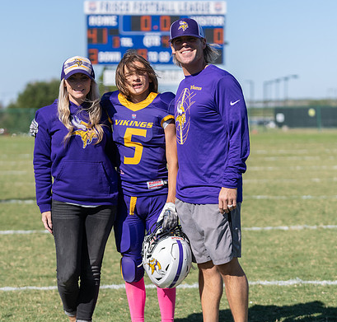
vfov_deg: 13.3
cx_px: 173
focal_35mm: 128
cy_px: 178
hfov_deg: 13.9
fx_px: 1379
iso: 100
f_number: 2.8
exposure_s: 1/2000
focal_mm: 83
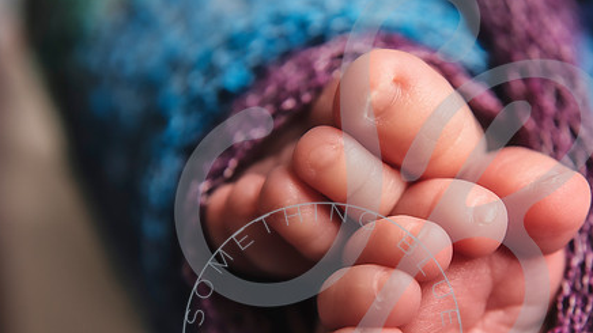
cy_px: 228
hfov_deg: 27.0
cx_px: 390
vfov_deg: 15.4
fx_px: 1226
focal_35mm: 78
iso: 200
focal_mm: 56
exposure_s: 1/125
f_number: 5.6
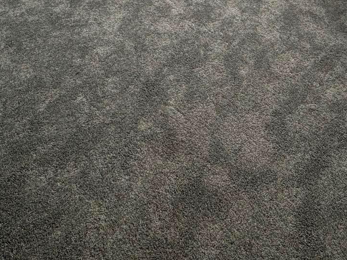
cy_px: -101
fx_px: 401
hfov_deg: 45.9
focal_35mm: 40
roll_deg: +0.1
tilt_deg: -21.9
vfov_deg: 27.9
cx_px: 239
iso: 125
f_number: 2.2
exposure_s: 1/121
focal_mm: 2.22
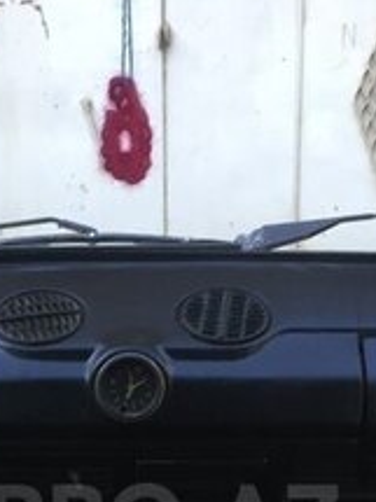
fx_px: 1290
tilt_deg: -13.0
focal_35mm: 89
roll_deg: +1.5
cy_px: 520
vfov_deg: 21.2
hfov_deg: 16.5
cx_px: 100
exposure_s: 1/33
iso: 80
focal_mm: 4.15
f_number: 2.2
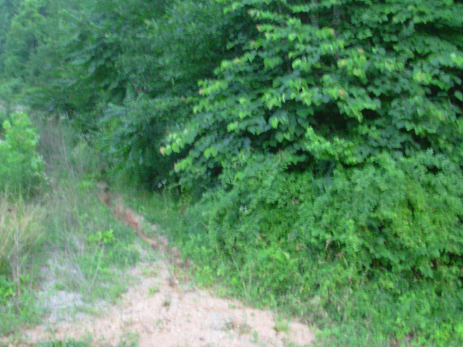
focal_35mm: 44
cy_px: 153
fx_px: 588
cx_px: 231
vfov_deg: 32.8
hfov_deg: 42.9
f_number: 2.9
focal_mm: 6.3
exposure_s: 1/1.5
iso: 159
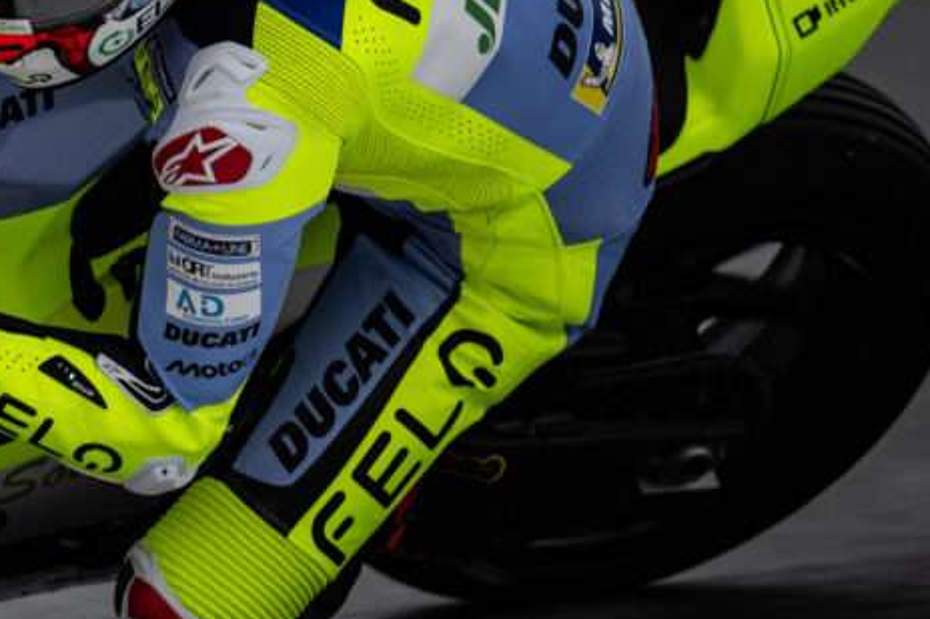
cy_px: 147
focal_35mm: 883
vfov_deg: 1.6
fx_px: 22801
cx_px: 6
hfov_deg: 2.3
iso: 200
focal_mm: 400
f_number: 4.5
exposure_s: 1/640
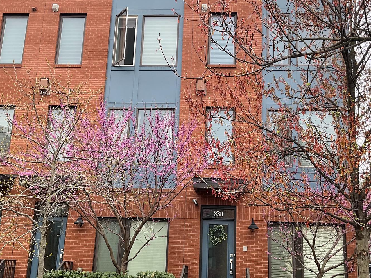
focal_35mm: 45
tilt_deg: +14.5
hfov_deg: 42.1
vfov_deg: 32.2
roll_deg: -1.6
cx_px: 197
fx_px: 482
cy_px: 140
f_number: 1.8
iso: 16
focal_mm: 3
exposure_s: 1/189
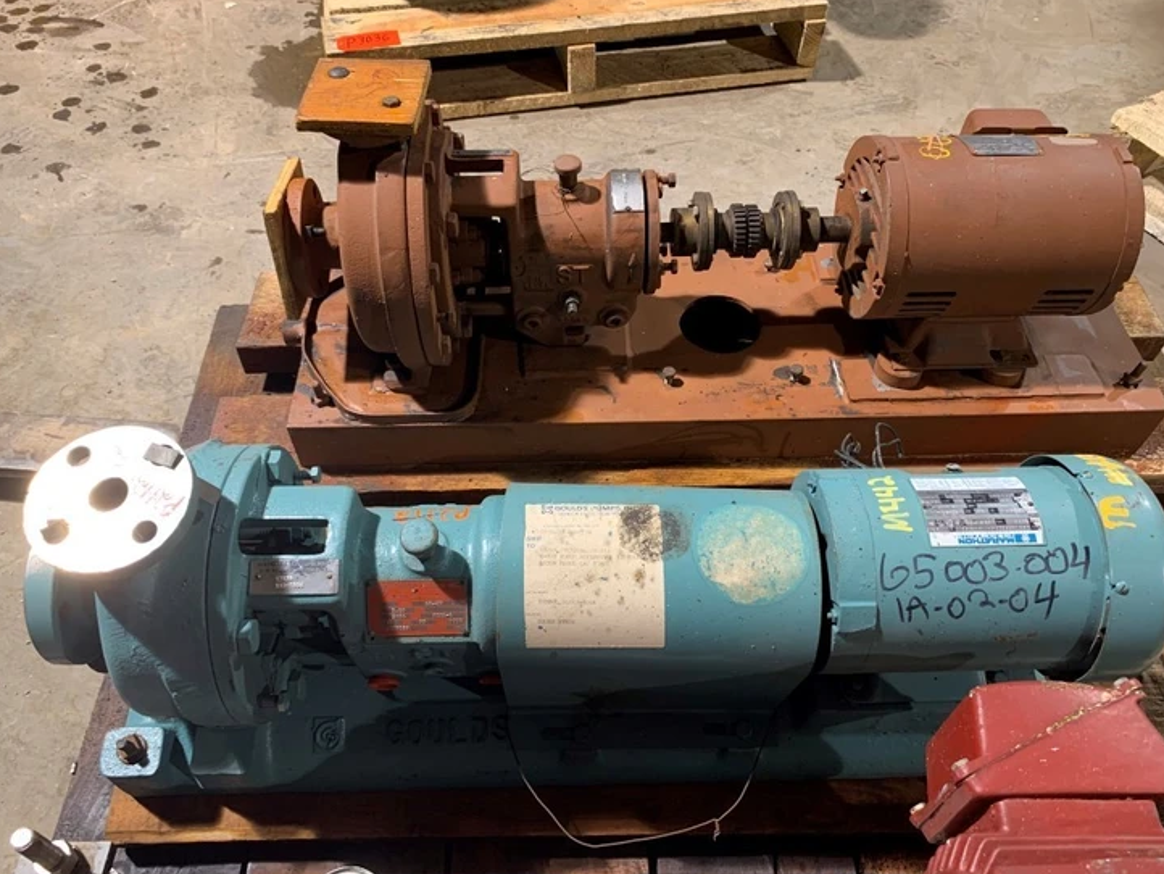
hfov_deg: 65.3
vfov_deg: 51.4
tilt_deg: -50.6
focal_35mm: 27
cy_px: 433
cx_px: 587
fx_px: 908
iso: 100
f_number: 1.8
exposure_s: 1/60
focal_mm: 4.25
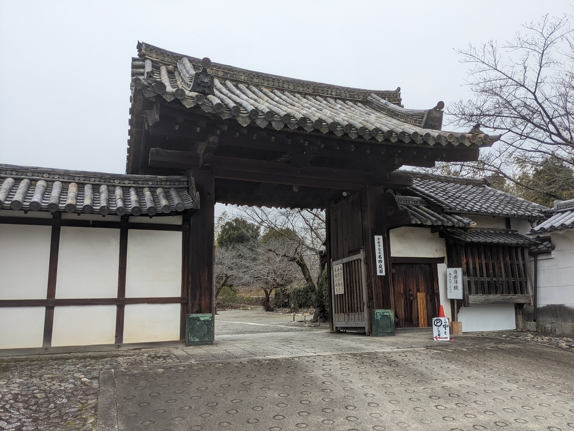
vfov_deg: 51.4
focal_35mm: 27
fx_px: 448
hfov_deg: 65.3
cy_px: 216
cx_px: 287
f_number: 1.73
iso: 58
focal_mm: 4.38
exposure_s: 1/780
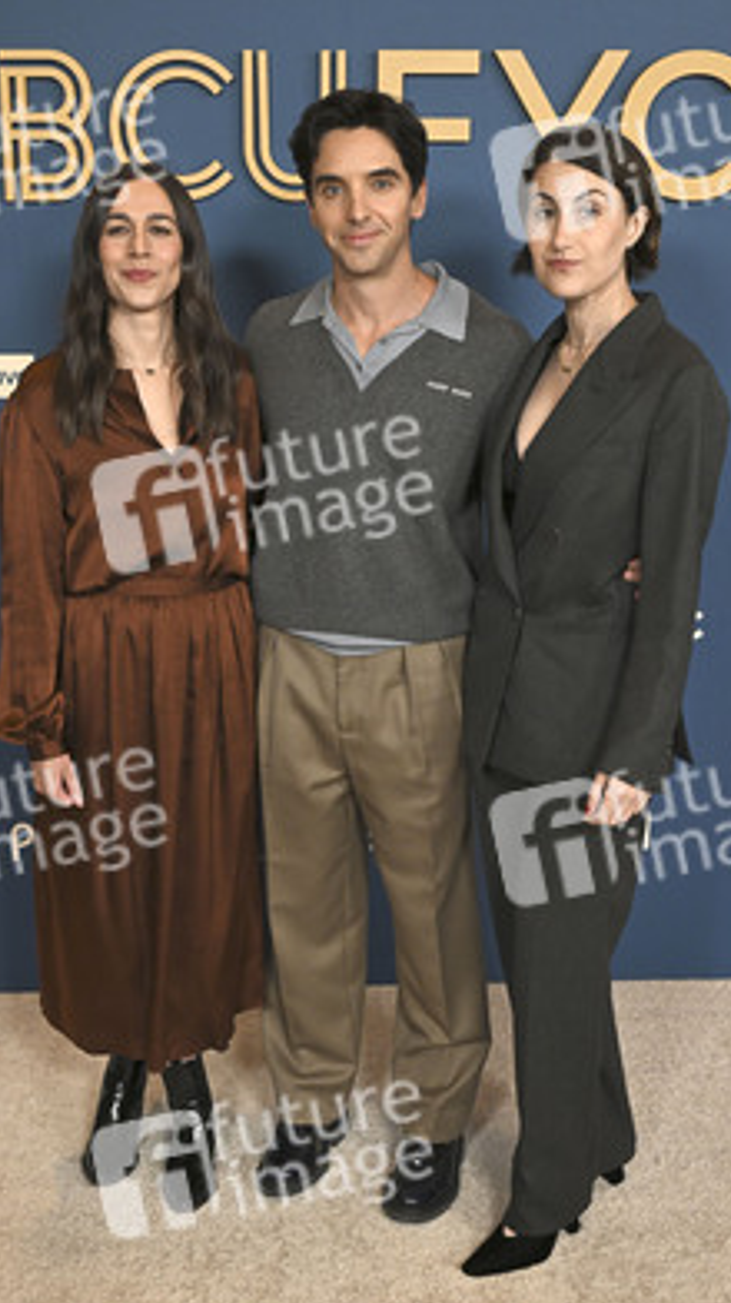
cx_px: 359
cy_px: 661
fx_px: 1622
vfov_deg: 43.7
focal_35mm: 47
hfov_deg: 25.4
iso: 2000
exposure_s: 1/320
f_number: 5.6
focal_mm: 44
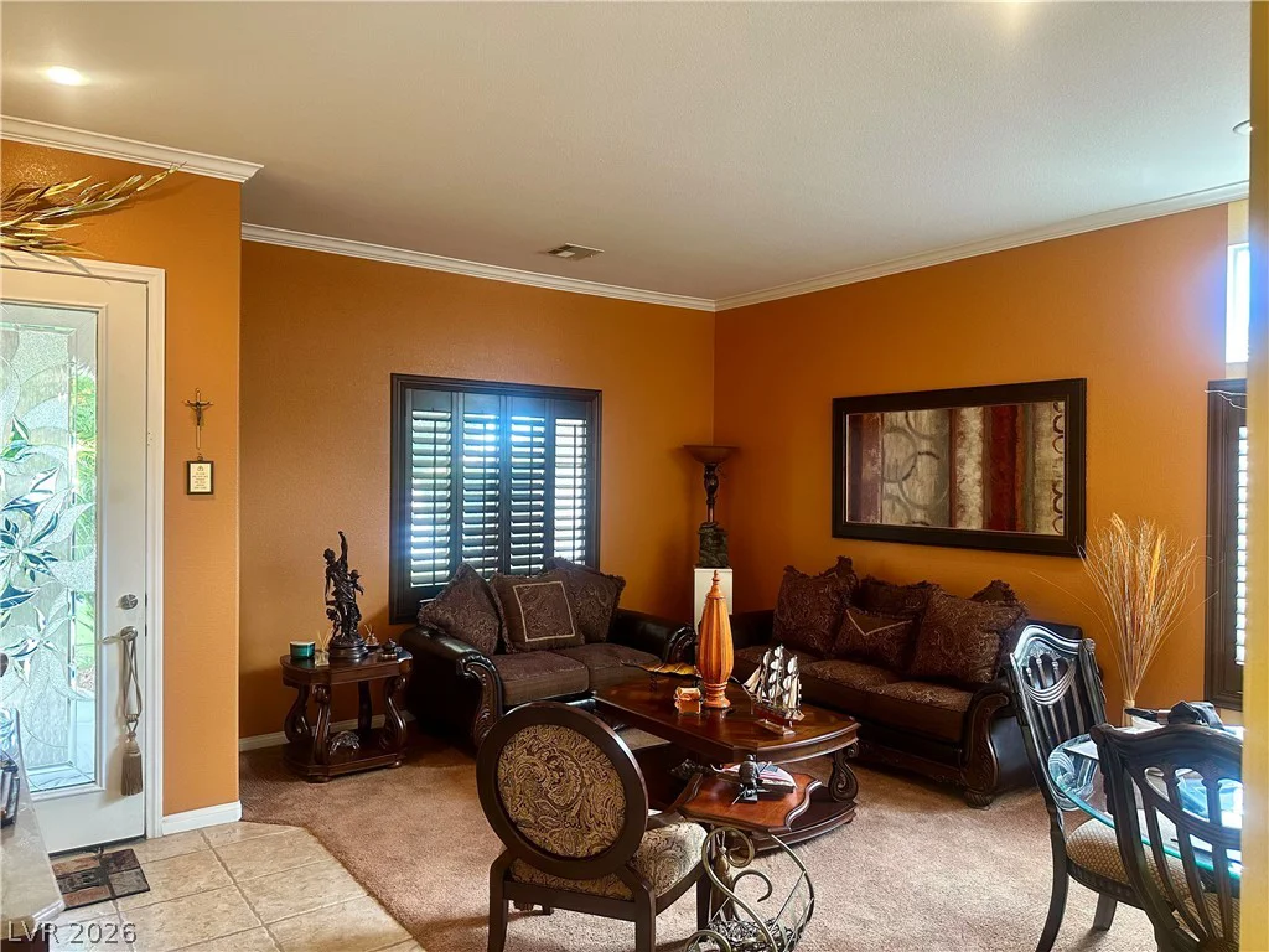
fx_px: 880
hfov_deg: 71.6
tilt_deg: +0.3
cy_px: 476
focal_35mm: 24
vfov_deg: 56.8
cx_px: 634
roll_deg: -1.0
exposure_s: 1/60
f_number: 1.78
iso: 250
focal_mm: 6.86
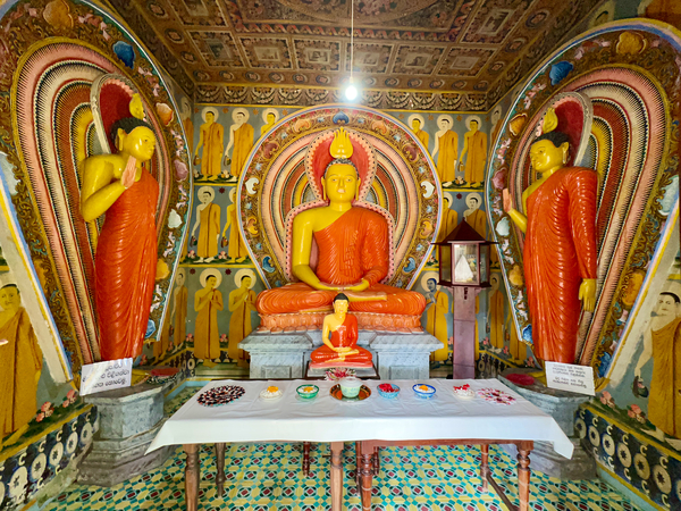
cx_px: 340
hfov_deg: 102.1
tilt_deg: +2.0
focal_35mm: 14
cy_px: 256
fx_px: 275
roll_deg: -0.8
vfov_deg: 85.7
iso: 500
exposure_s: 1/50
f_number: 2.2
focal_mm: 2.22
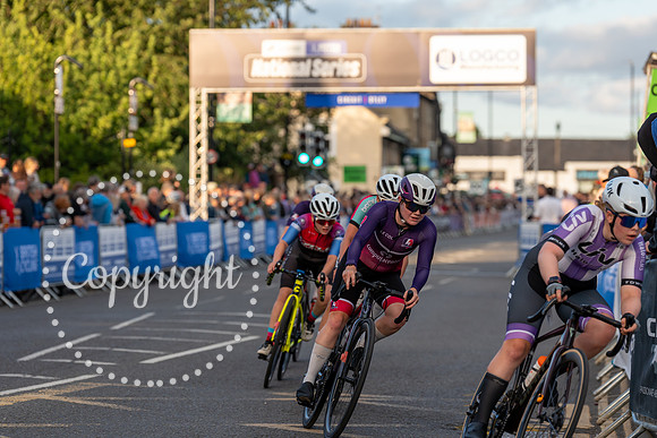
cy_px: 219
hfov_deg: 14.9
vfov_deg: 9.9
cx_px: 328
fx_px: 2518
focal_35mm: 138
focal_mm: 135
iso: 320
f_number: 3.5
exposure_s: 1/800
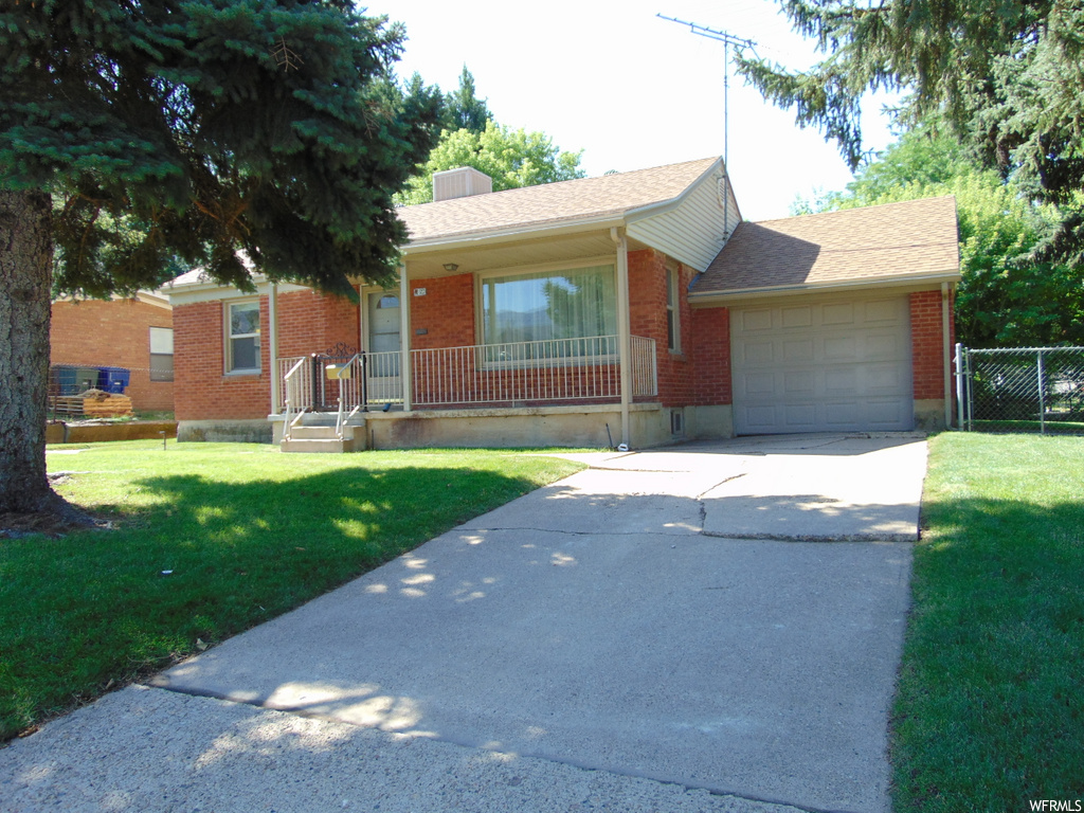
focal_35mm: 25
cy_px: 406
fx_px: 783
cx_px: 542
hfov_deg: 69.4
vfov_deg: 54.9
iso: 80
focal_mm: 4.5
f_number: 3
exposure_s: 1/250
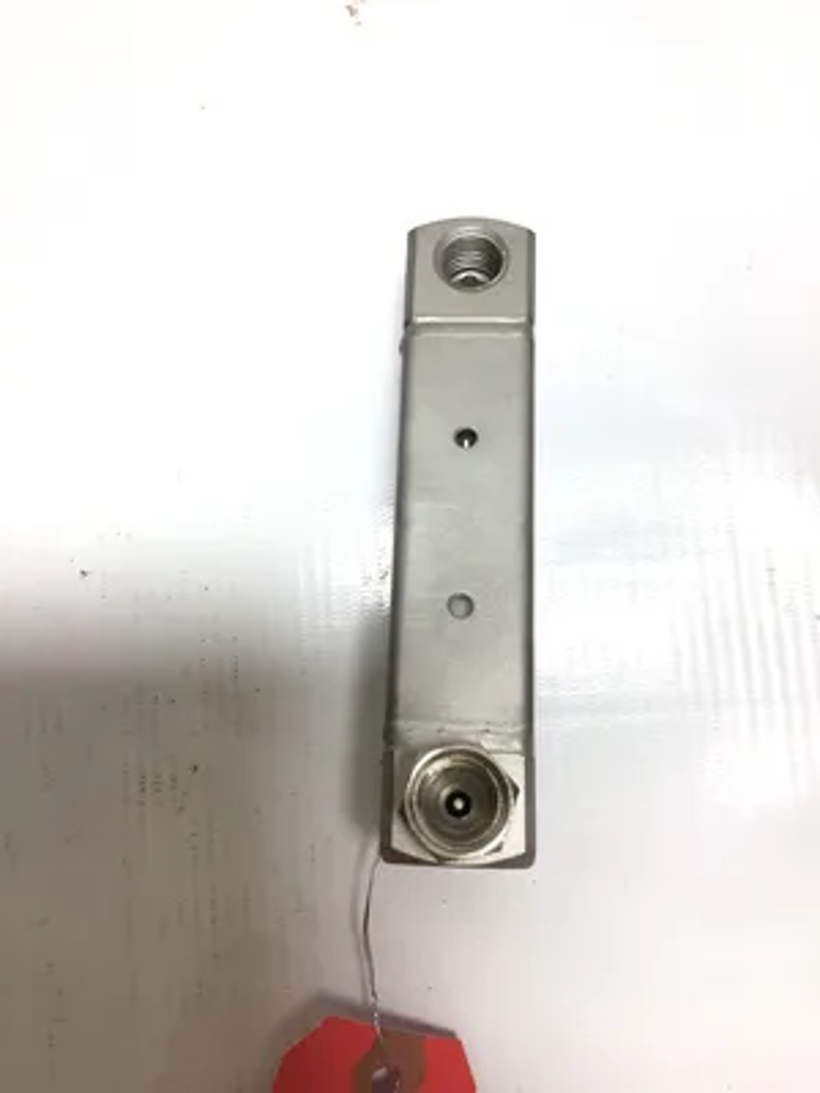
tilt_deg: -82.0
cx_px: 410
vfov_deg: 58.4
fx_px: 979
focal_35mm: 31
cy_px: 546
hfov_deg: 45.4
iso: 25
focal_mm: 3.3
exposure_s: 1/148
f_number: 2.4
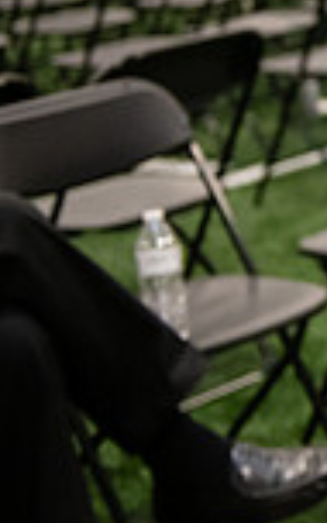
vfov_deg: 13.7
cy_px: -126
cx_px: 943
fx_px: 2110
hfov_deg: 7.8
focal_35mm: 148
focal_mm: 38
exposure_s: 1/160
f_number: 3.2
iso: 2000
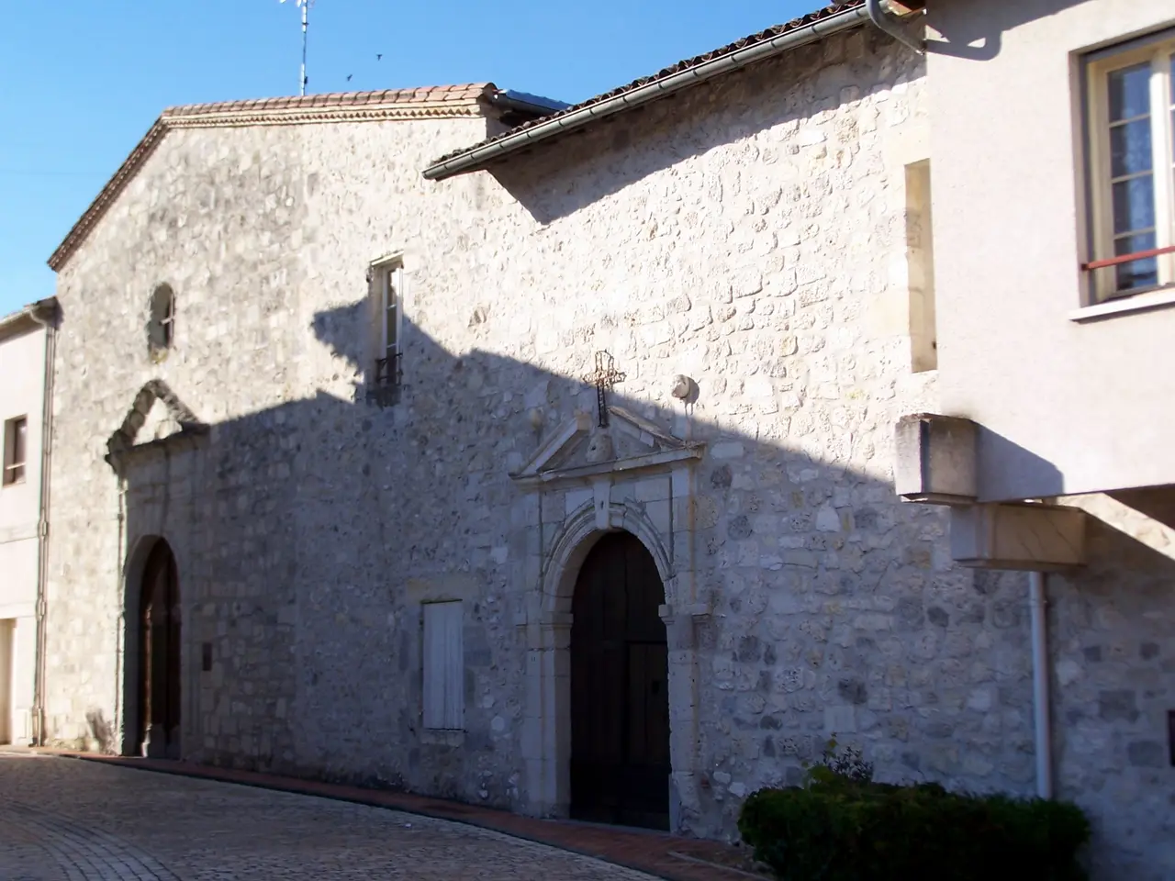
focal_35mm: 56
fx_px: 1901
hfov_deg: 34.3
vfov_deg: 26.1
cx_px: 588
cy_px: 440
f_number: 3.1
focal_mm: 9.3
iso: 80
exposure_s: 1/640
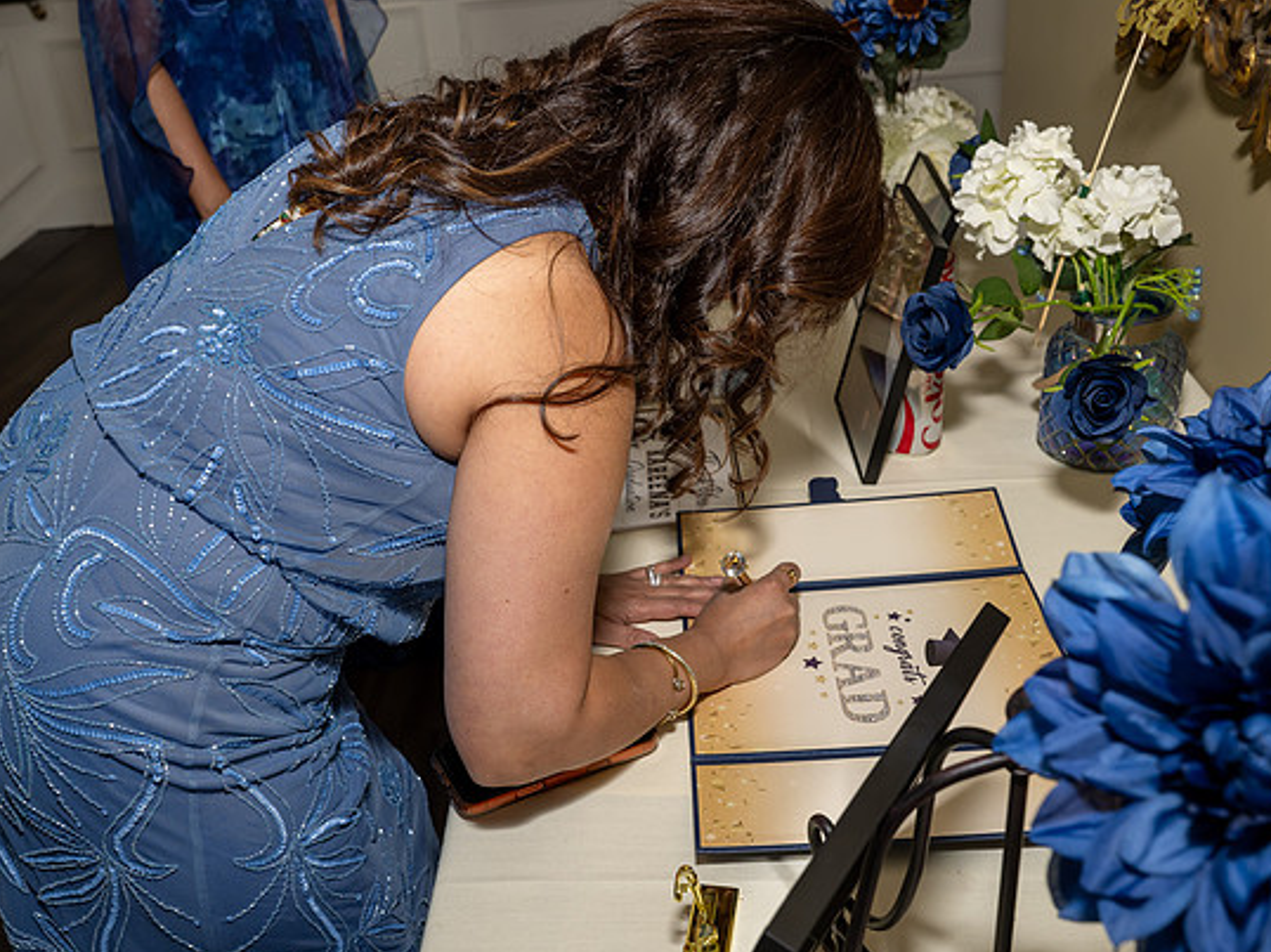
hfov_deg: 52.6
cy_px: 484
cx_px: 597
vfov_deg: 40.7
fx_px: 1285
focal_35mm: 35
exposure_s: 1/250
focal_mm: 31.5
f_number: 7.1
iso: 640
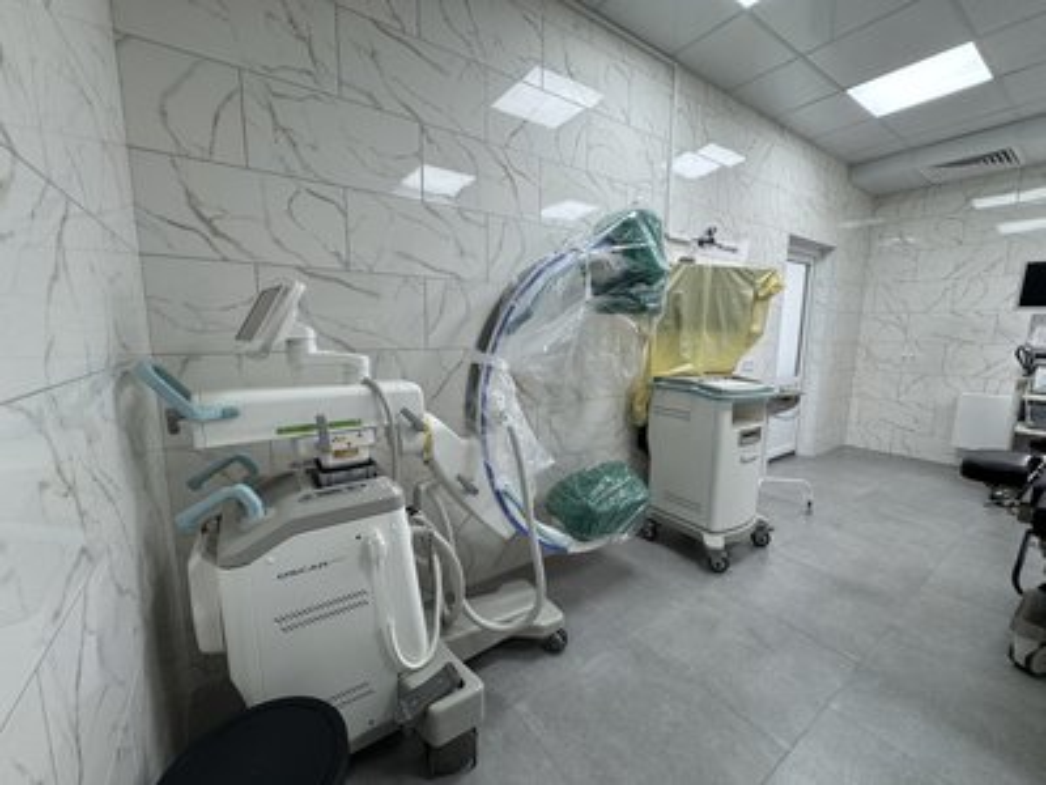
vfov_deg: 85.7
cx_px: 523
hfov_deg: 102.1
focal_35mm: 14
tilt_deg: -7.6
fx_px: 423
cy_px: 392
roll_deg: -0.1
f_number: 2.2
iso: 64
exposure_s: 1/100
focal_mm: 2.22
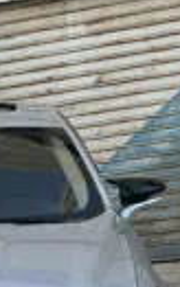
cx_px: -64
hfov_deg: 8.3
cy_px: 217
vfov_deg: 13.4
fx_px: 1215
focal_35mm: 155
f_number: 1.78
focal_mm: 6.86
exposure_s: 1/276
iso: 80
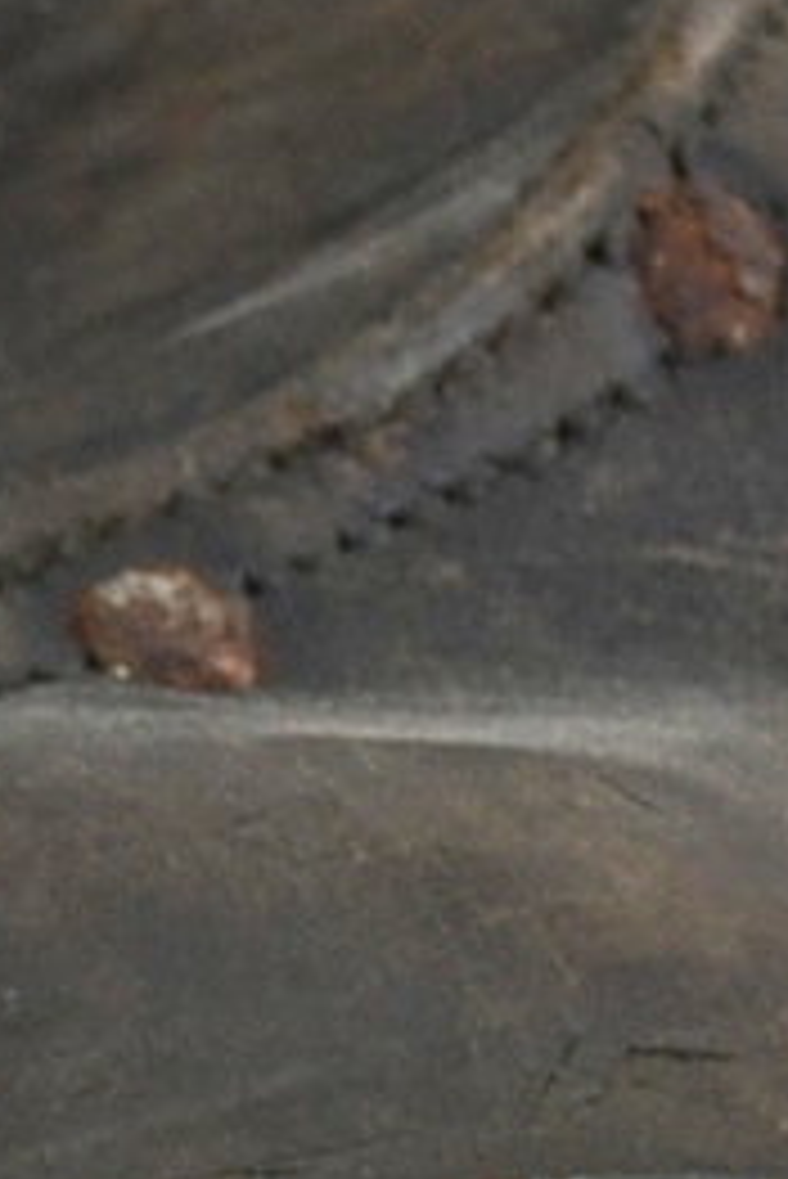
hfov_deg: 3.1
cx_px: -1648
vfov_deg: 4.7
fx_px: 14318
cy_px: 1994
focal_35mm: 437
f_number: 5.6
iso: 280
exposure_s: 1/125
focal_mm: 31
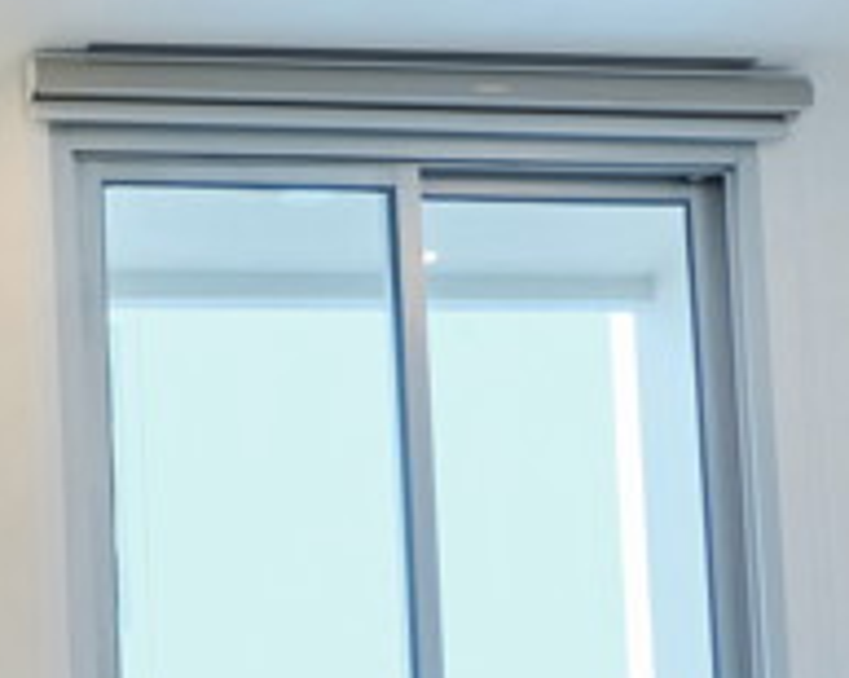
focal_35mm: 70
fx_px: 1757
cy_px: 845
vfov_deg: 20.2
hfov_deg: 23.7
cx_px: -273
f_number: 3.5
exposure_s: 1/150
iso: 400
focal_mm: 16
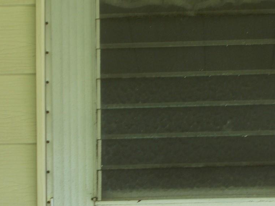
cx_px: 153
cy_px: 188
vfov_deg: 12.0
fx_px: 969
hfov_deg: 16.2
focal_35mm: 122
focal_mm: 10.3
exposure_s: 1/50
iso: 80
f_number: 4.9
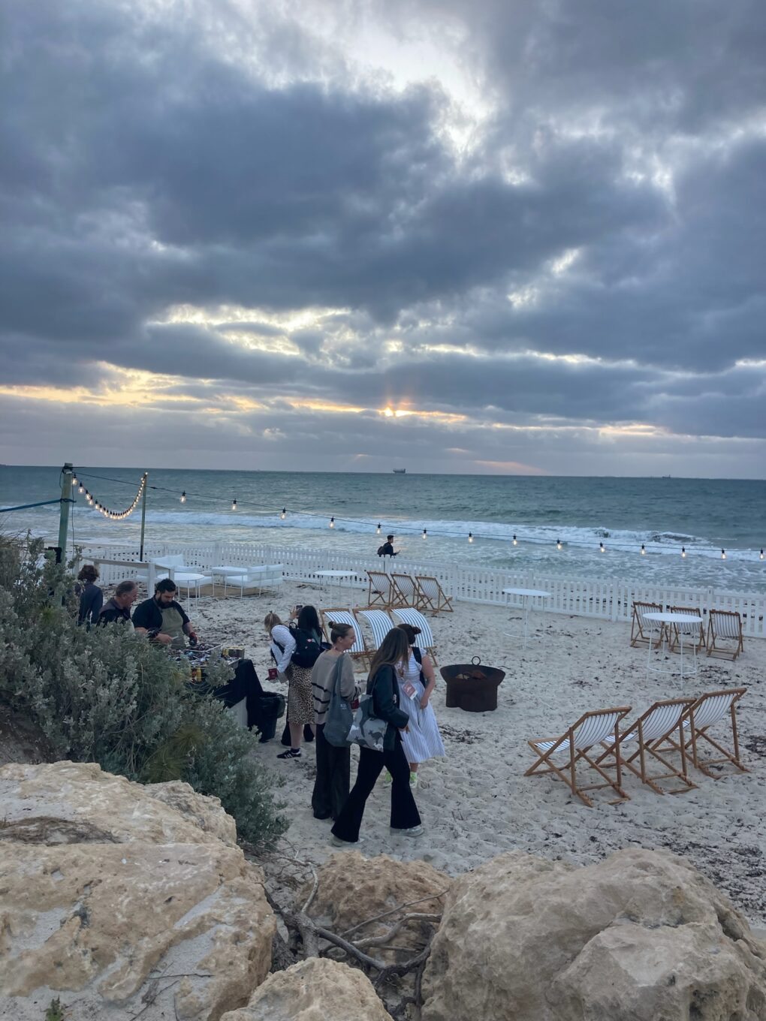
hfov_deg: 49.7
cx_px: 383
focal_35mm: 28
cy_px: 510
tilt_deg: -4.1
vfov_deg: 63.4
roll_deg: -1.6
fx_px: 826
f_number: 1.8
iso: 20
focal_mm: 3.99
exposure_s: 1/162
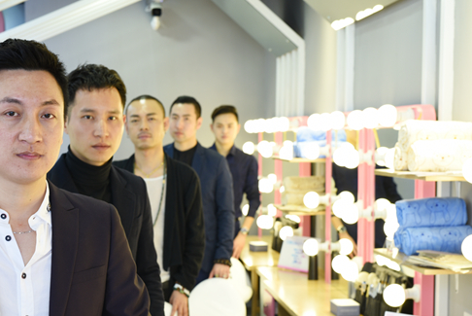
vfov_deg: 21.0
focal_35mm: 65
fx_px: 853
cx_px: 177
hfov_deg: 30.8
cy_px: 180
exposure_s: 1/13
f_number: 7.1
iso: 400
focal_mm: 50
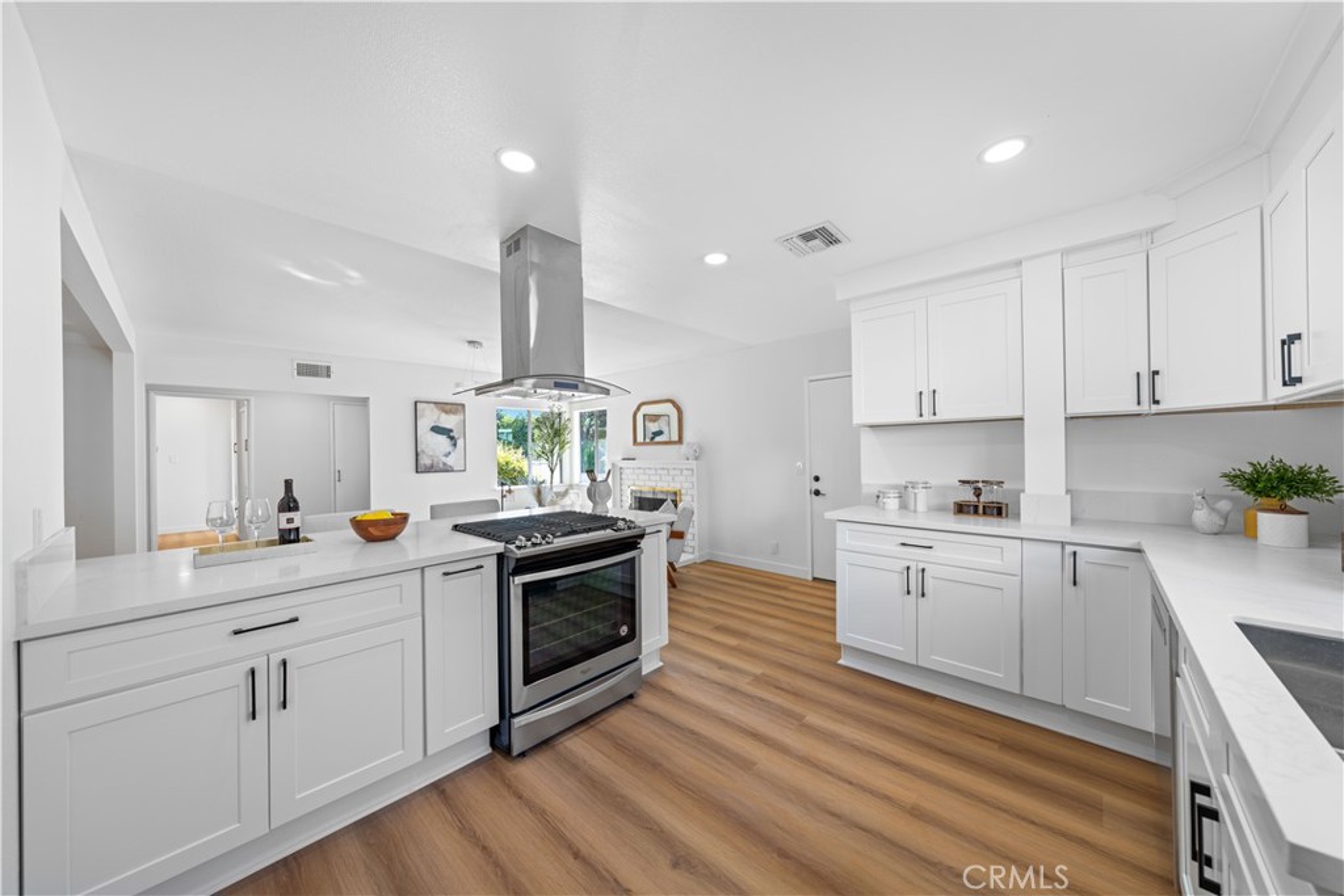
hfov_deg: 112.6
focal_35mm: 12
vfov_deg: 90.0
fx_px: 448
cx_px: 672
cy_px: 448
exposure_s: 1/3
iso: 100
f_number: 6.3
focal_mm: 12
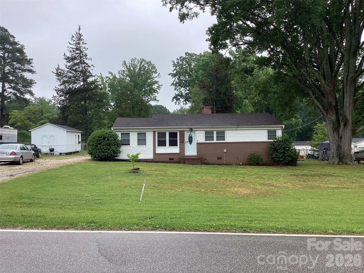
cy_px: 136
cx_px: 182
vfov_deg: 45.4
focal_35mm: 31
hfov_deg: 58.4
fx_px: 326
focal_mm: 3.3
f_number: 2.4
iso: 25
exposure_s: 1/488
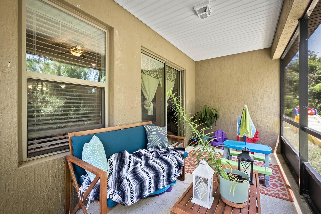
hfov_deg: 100.4
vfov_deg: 77.3
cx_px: 160
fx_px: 134
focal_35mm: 15
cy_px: 107
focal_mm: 10
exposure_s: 1/2.5
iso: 160
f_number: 11
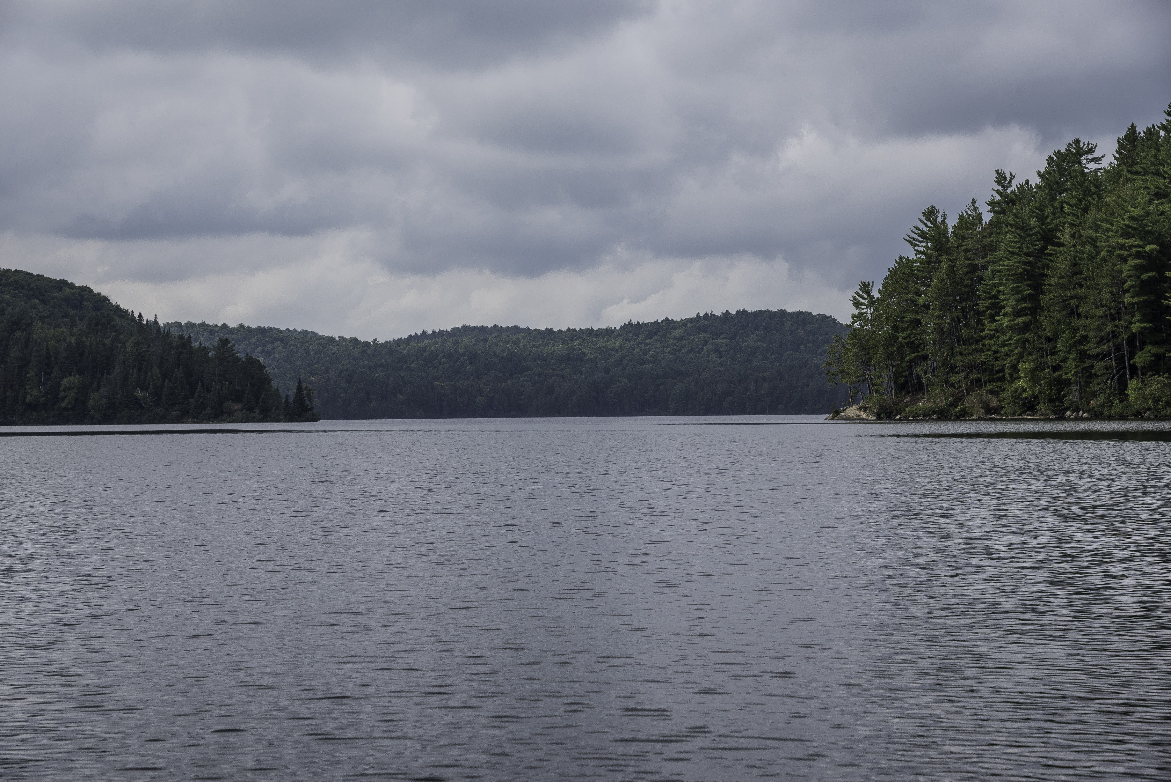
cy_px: 391
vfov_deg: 16.1
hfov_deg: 23.9
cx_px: 586
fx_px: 2766
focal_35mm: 85
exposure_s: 1/500
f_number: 11
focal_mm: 85
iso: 400
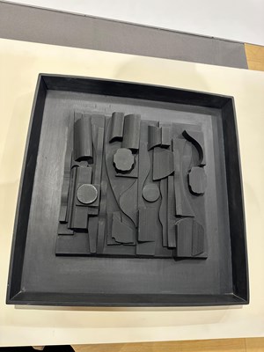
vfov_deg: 71.6
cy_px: 176
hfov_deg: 56.8
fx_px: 244
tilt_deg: -73.8
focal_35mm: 24
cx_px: 132
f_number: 1.78
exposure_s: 1/60
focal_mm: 6.86
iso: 125
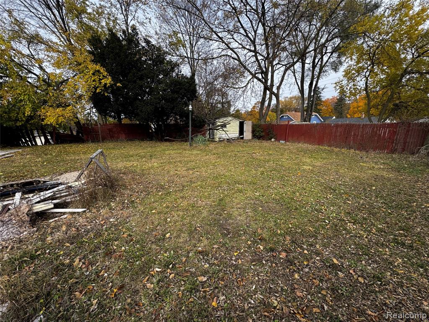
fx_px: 174
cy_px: 161
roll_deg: +2.3
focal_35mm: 14
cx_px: 214
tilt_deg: -11.5
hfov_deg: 102.1
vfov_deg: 85.7
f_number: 2.2
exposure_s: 1/430
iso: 40
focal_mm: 2.22
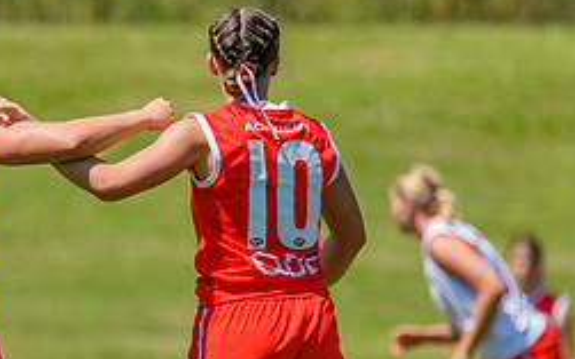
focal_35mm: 1762
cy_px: 237
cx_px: 4
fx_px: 27618
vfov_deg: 0.7
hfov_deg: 1.2
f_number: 9
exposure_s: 1/2000
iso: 800
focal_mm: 600
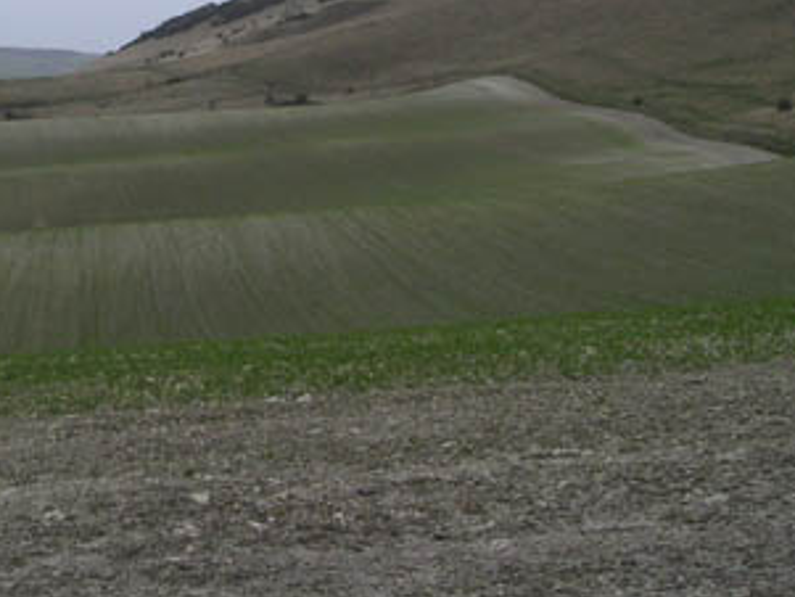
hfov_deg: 23.3
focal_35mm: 82
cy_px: 48
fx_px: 1884
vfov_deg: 17.7
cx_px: 108
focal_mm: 6
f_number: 6.7
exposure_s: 1/180
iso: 50
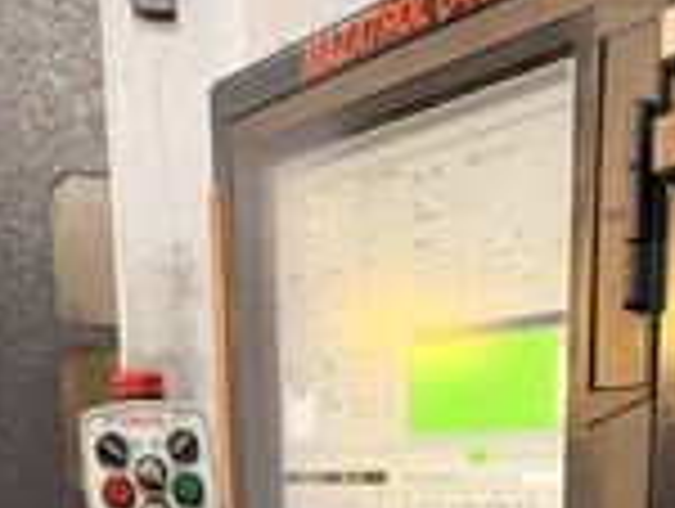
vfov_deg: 18.5
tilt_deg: -17.2
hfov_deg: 29.7
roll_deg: -0.9
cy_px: 886
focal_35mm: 64
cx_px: 513
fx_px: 1250
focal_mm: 6.76
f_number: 1.78
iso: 320
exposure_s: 1/60
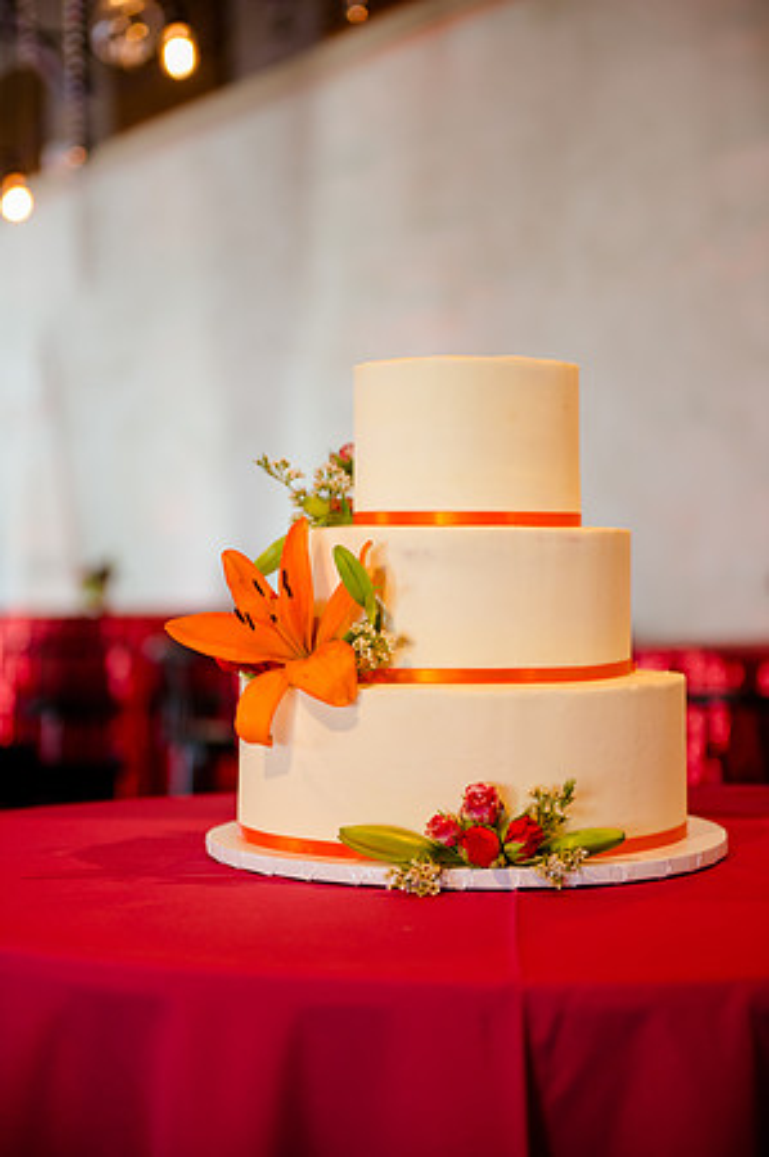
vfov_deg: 28.9
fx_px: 2248
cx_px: 384
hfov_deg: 19.4
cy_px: 578
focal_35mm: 70
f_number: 2.8
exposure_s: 1/80
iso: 1000
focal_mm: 70
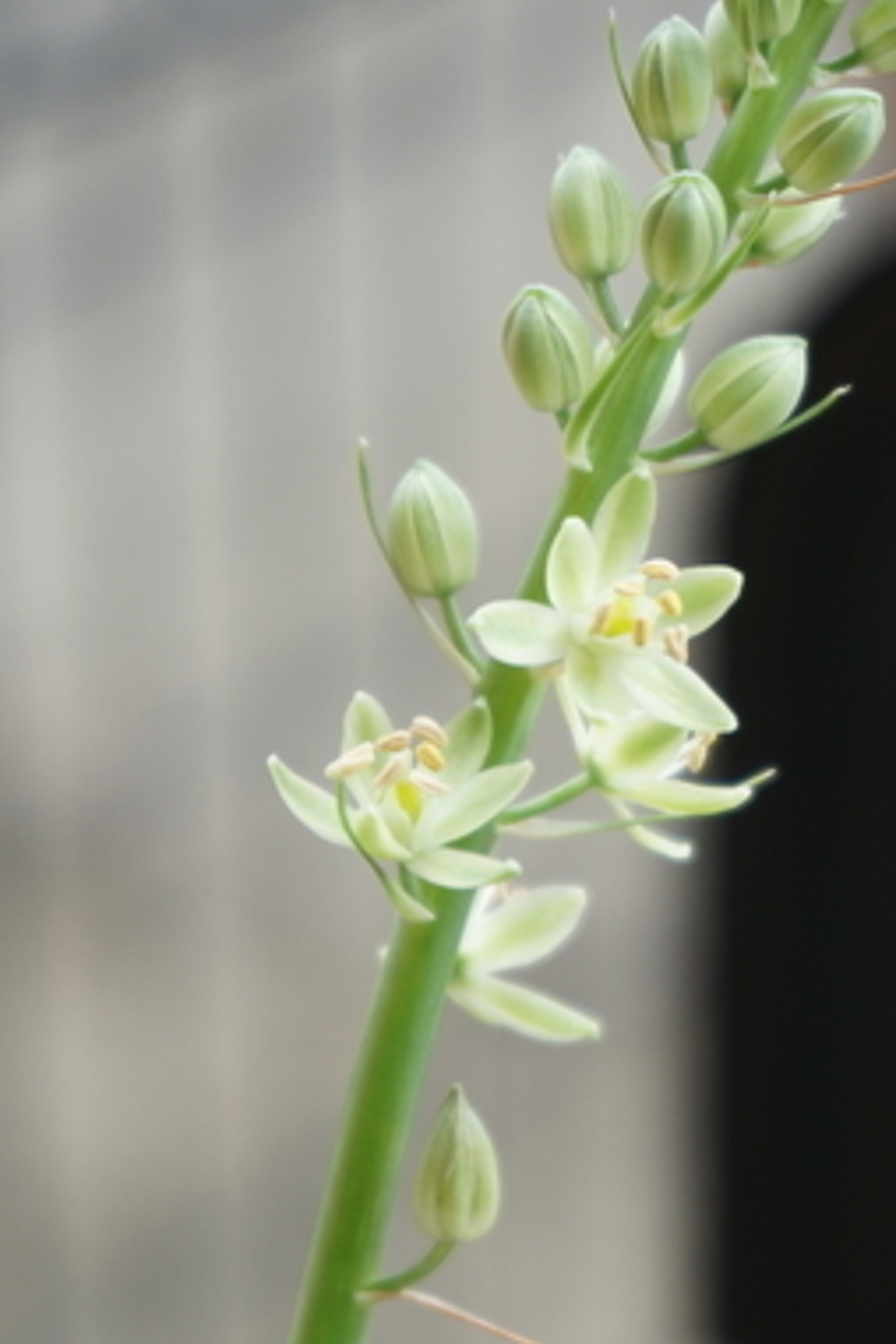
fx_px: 4405
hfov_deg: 11.6
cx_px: 609
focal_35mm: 118
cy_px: 787
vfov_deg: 17.3
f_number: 5.6
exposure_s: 1/80
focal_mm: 50
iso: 125
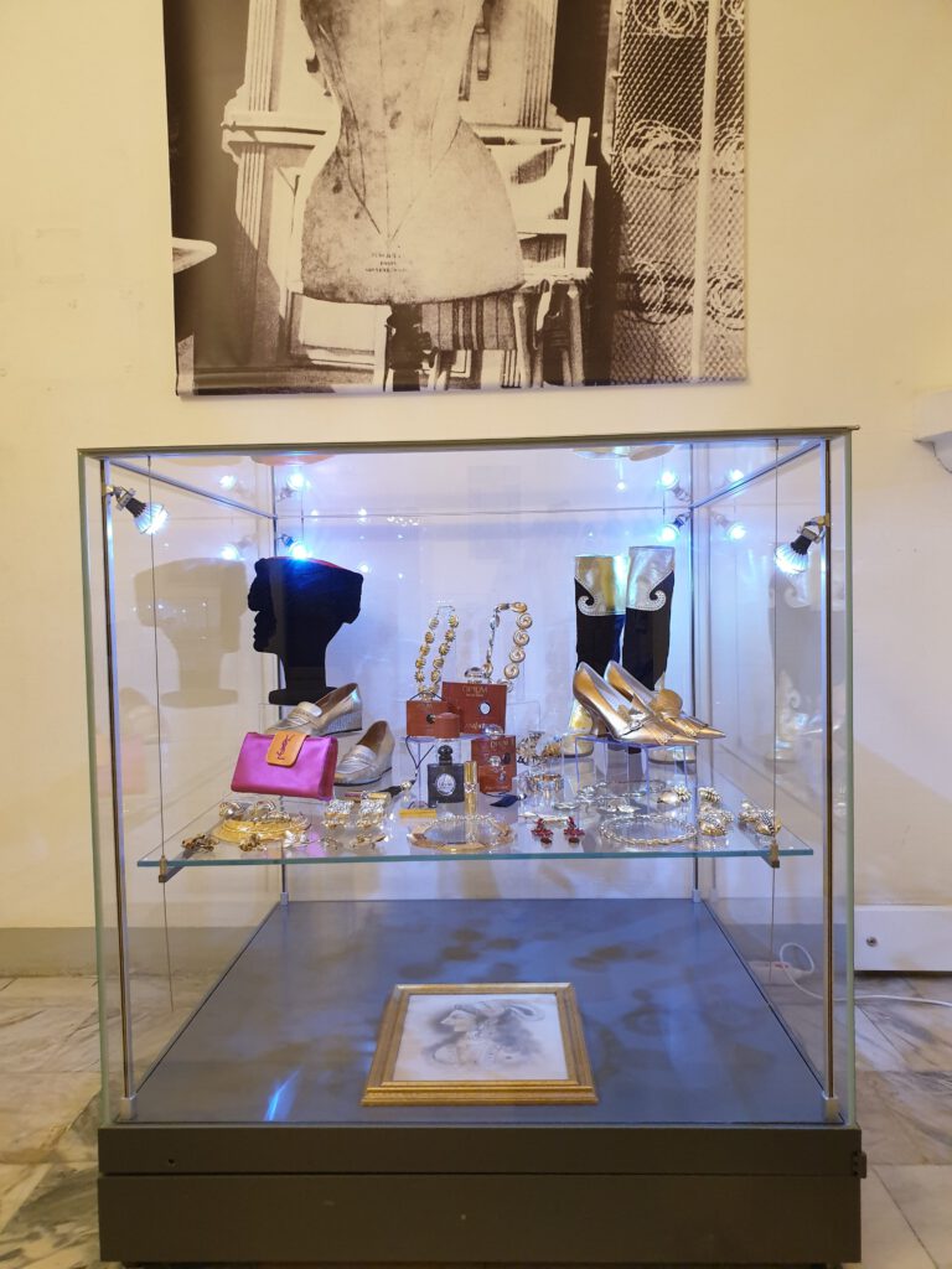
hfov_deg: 53.1
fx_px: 953
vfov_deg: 67.3
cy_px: 634
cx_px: 476
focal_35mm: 26
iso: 320
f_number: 2.4
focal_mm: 4.3
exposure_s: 1/50
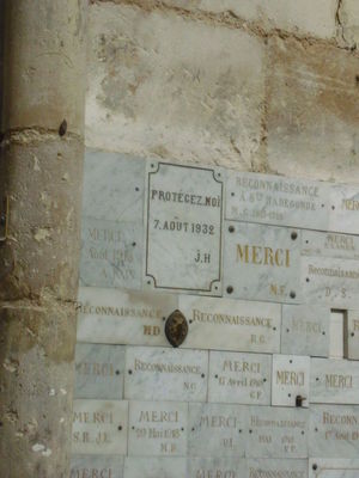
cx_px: 180
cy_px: 239
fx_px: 1549
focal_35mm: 112
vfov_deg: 17.6
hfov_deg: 13.2
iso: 400
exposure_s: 1/50
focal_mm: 18.6
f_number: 5.9
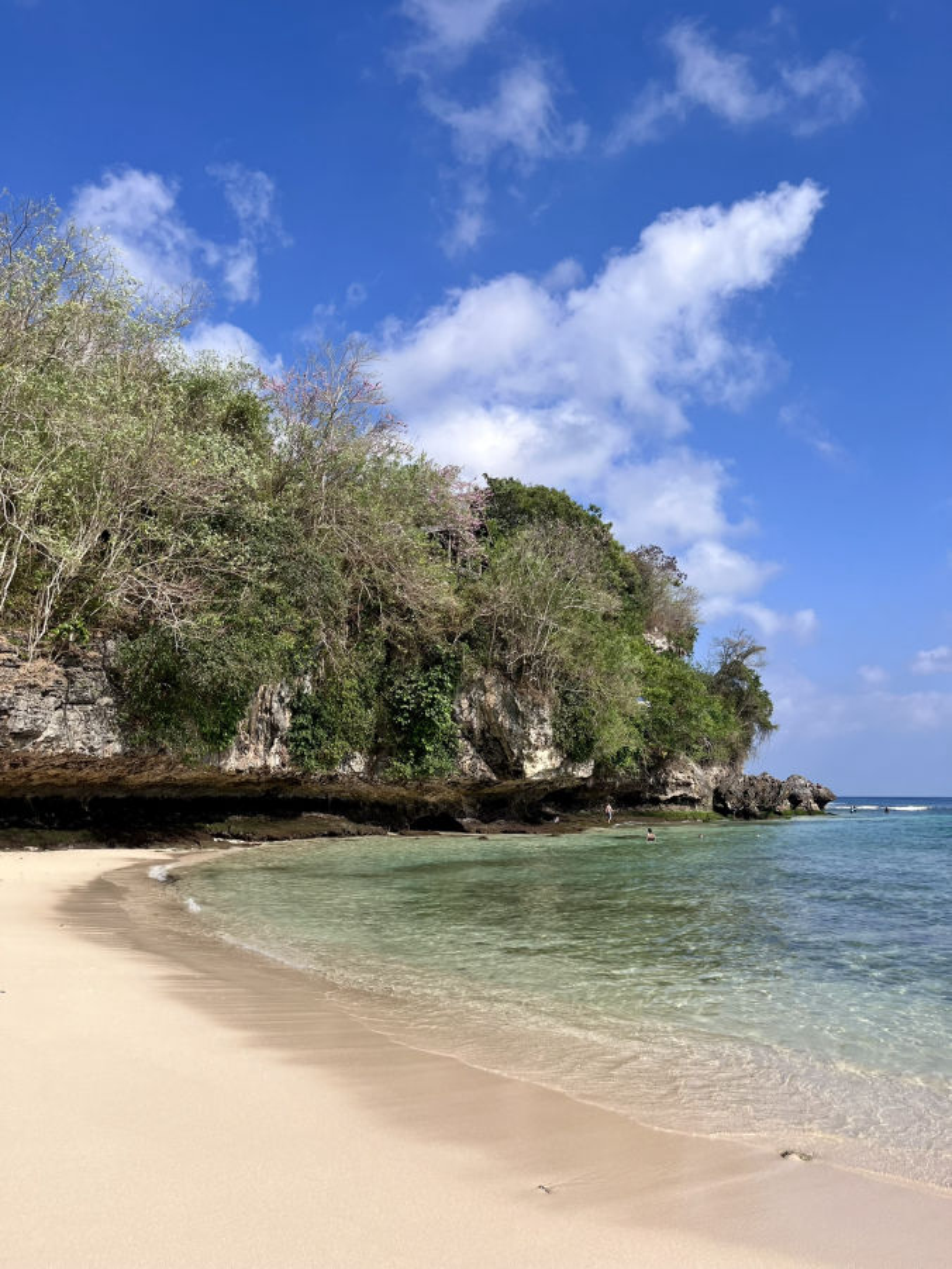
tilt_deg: +9.7
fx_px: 953
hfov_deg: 53.1
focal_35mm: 26
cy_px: 634
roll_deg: +0.7
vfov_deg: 67.3
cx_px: 476
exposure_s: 1/4149
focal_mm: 5.1
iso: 50
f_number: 1.6
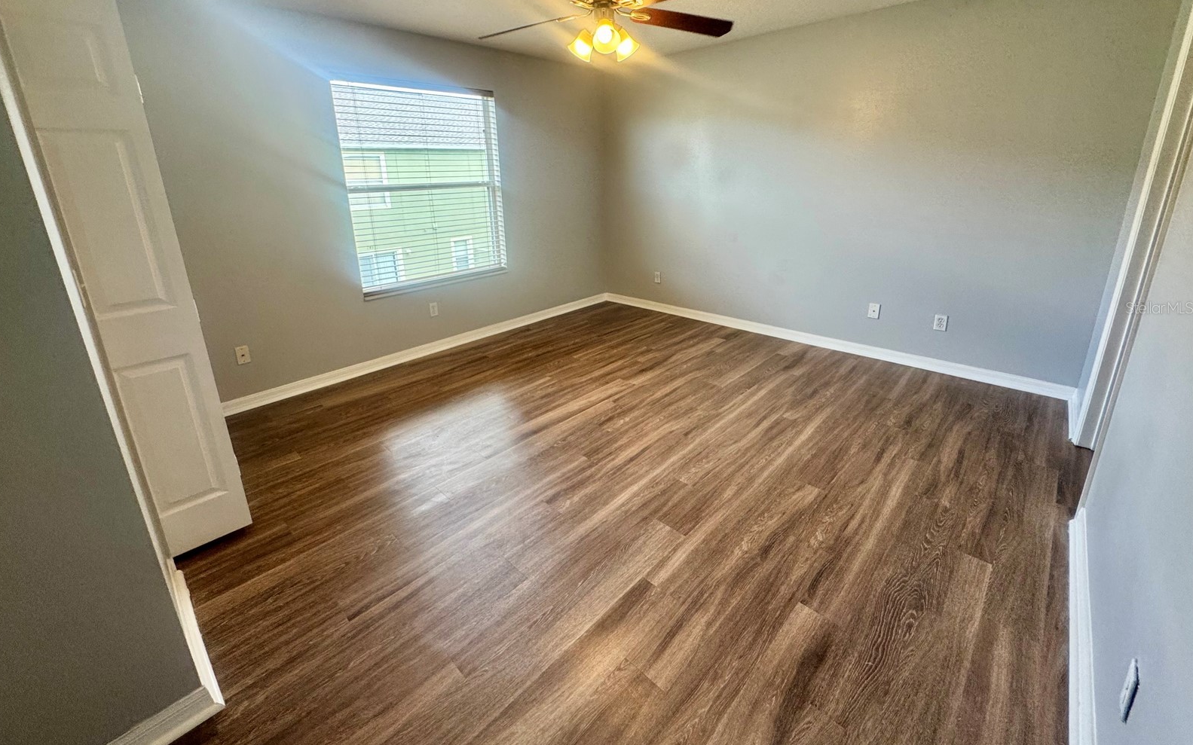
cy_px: 307
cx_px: 594
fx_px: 488
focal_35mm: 15
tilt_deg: -16.5
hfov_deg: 101.5
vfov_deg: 74.2
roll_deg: +1.7
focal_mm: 2.22
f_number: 2.2
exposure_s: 1/120
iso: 200
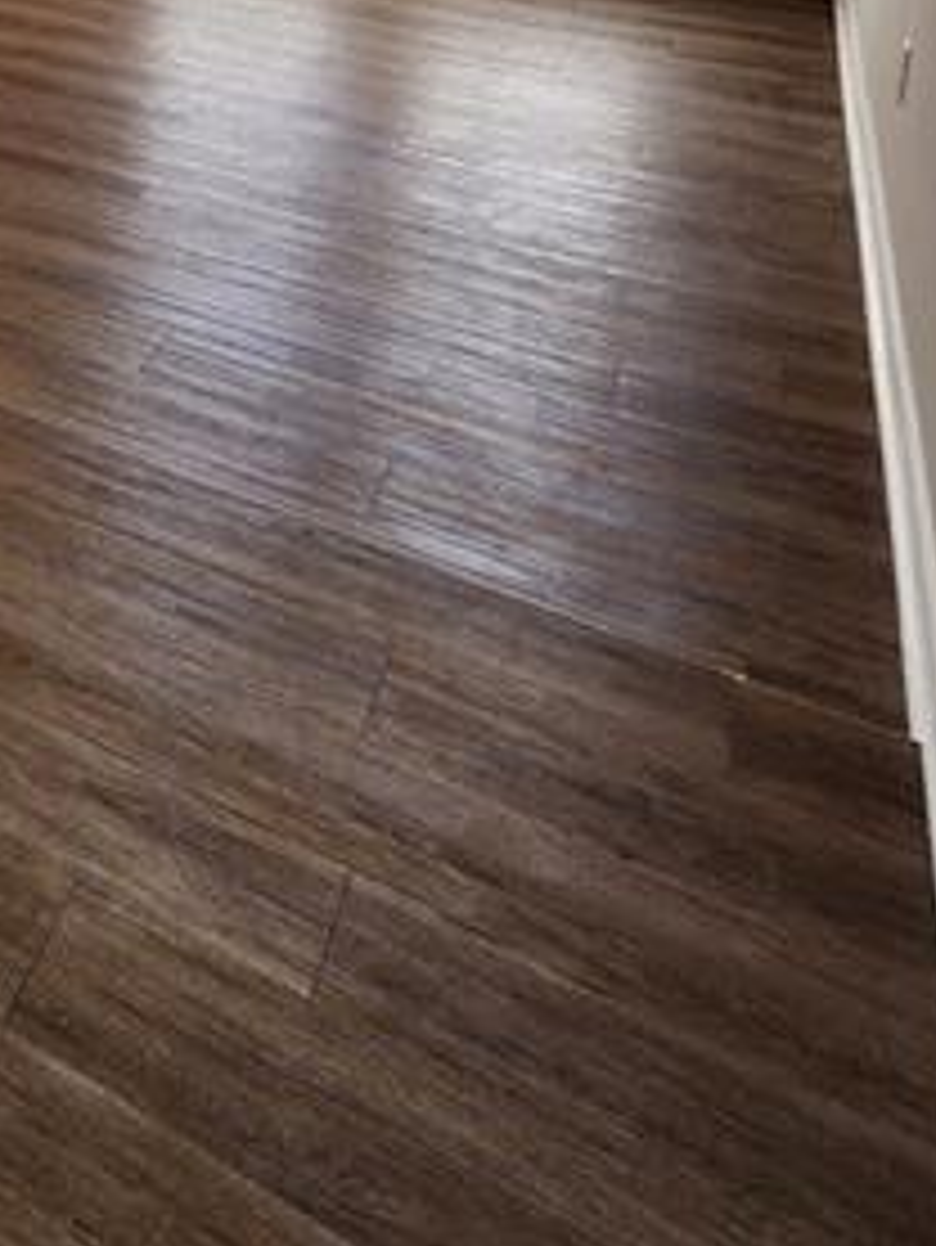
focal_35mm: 36
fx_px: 1297
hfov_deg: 32.7
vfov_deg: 39.6
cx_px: -184
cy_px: -189
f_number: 2.2
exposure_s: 1/60
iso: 160
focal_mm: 2.2
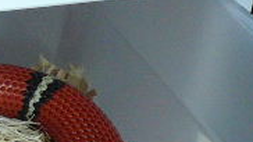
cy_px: 252
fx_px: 898
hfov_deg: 14.7
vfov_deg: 8.7
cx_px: -152
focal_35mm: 134
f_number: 2.8
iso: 200
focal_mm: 5.2
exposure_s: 1/10
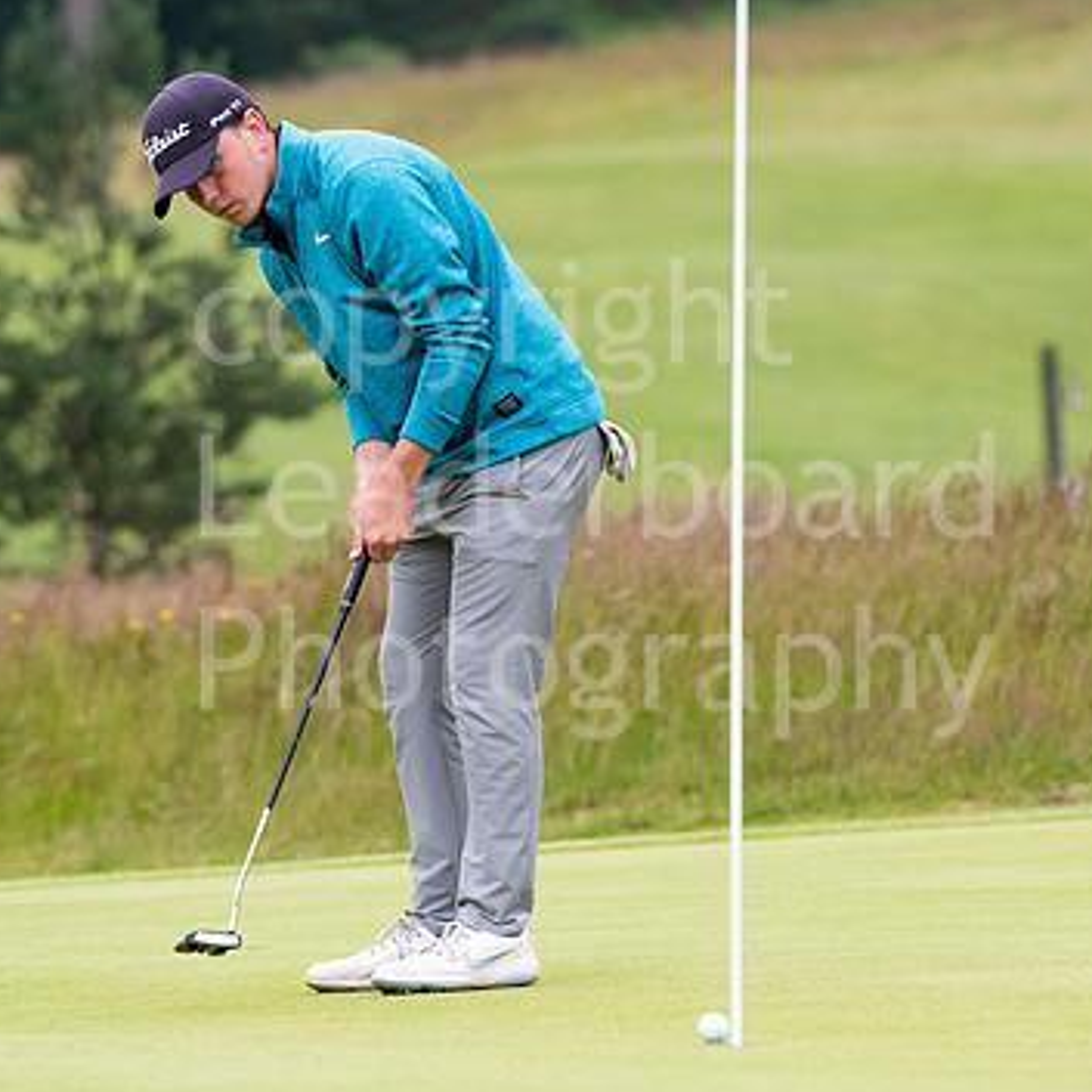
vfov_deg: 4.2
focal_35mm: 419
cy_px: 515
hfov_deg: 4.2
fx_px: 14954
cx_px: 600
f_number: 4.5
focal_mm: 200
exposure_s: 1/1000
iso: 1000
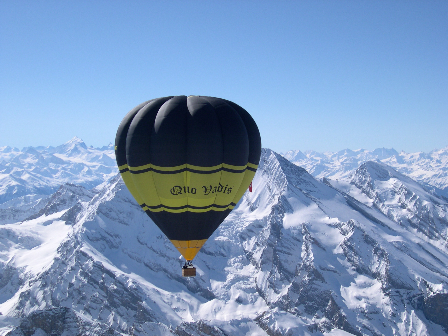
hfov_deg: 33.8
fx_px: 738
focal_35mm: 57
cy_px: 168
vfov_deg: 25.7
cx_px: 224
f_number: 9.2
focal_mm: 12.2
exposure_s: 1/263
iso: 100
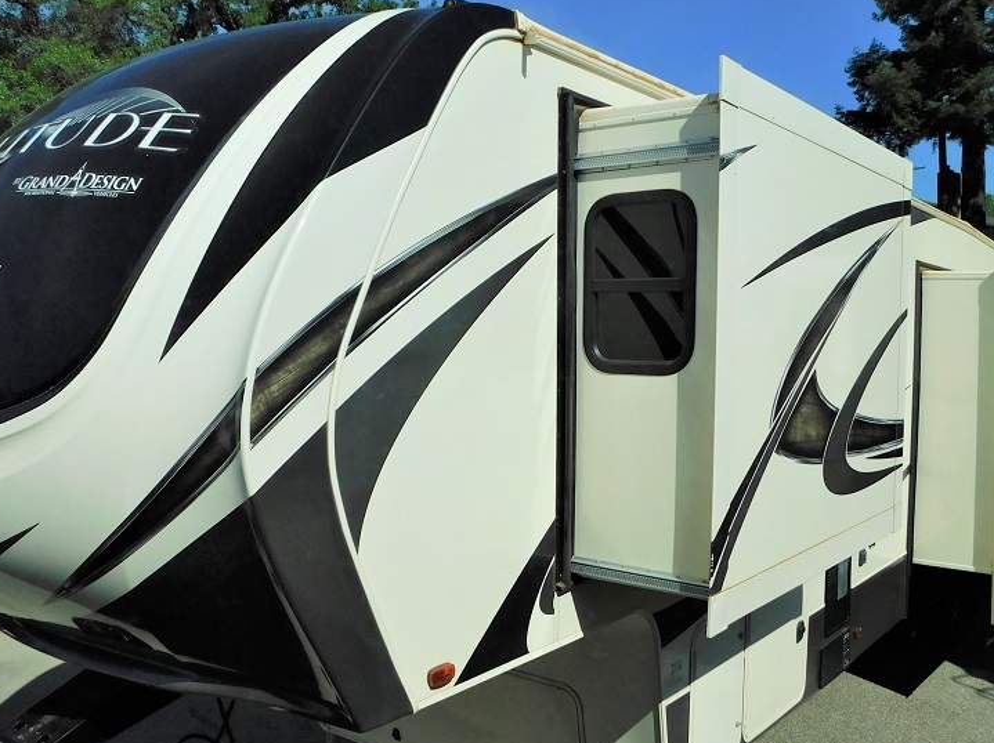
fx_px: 918
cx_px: 514
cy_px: 397
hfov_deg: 56.8
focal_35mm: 32
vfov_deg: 44.1
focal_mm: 4
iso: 125
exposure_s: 1/1250
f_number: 3
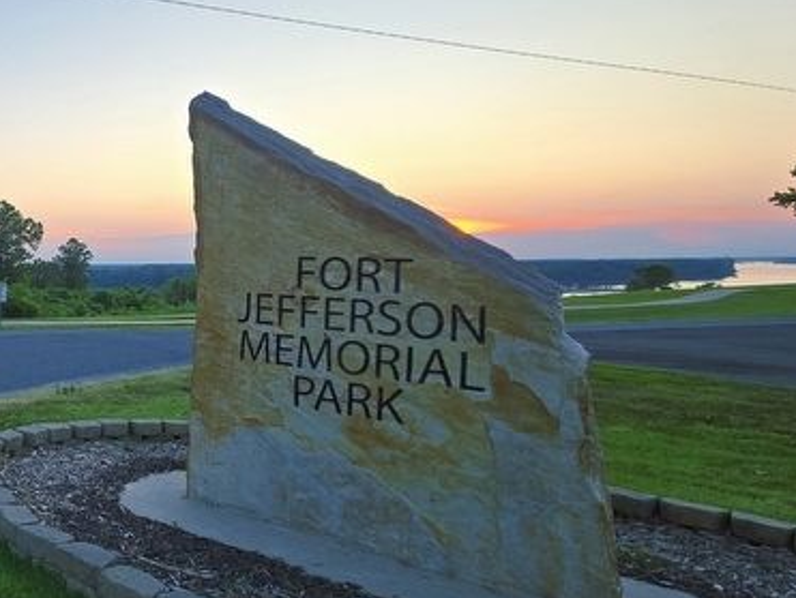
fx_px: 644
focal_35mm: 28
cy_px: 287
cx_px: -36
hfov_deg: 49.0
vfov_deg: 49.8
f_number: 2.2
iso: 50
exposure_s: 1/207
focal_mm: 2.2
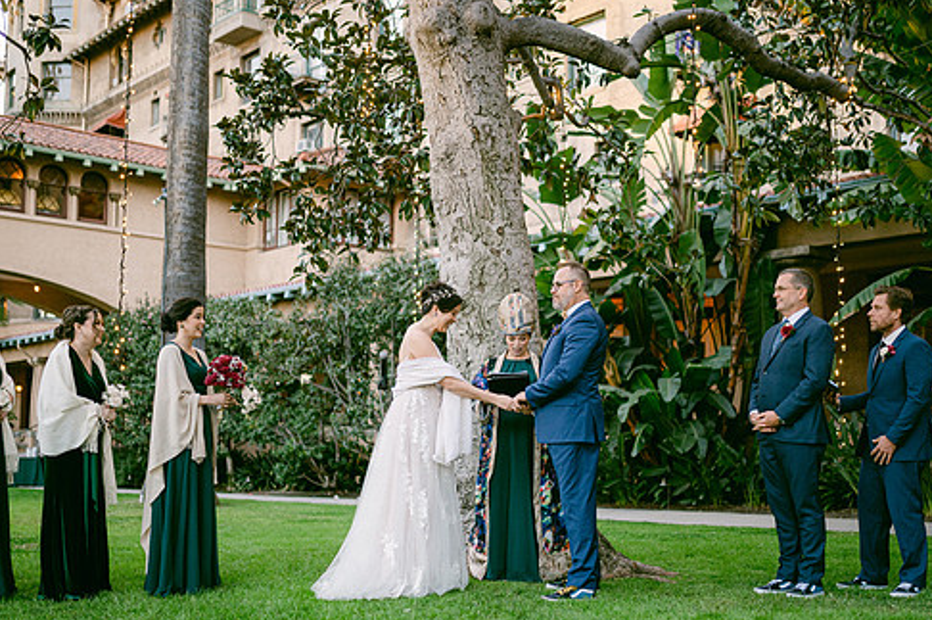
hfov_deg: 44.5
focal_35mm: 44
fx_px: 1138
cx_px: 499
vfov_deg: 30.4
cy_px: 357
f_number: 1.4
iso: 1000
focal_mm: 35
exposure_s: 1/1250
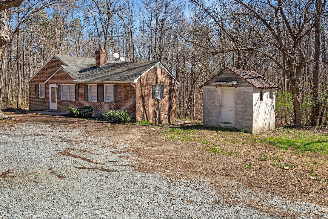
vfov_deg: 46.3
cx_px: 154
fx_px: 255
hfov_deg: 65.4
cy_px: 98
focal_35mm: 28
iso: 100
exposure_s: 1/90
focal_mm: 24
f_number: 5.6
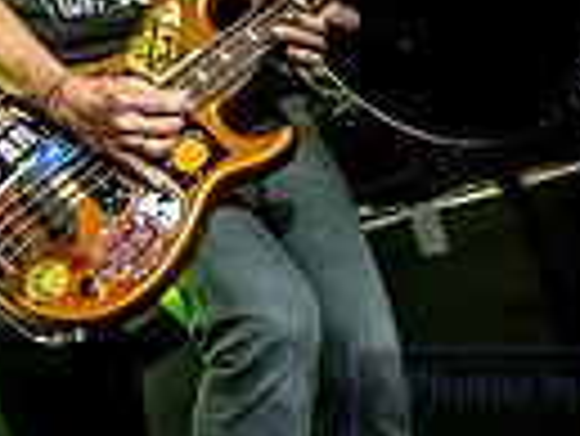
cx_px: -279
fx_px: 2566
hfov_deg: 12.3
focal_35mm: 153
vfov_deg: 9.3
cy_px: -335
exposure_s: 1/250
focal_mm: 17
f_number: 3.5
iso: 1600
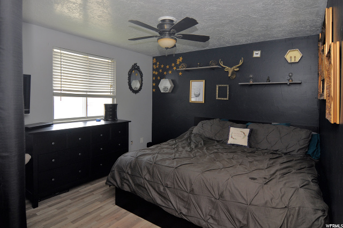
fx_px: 171
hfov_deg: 90.1
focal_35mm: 18
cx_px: 172
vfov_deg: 67.2
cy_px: 114
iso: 200
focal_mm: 12
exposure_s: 1/60
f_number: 4
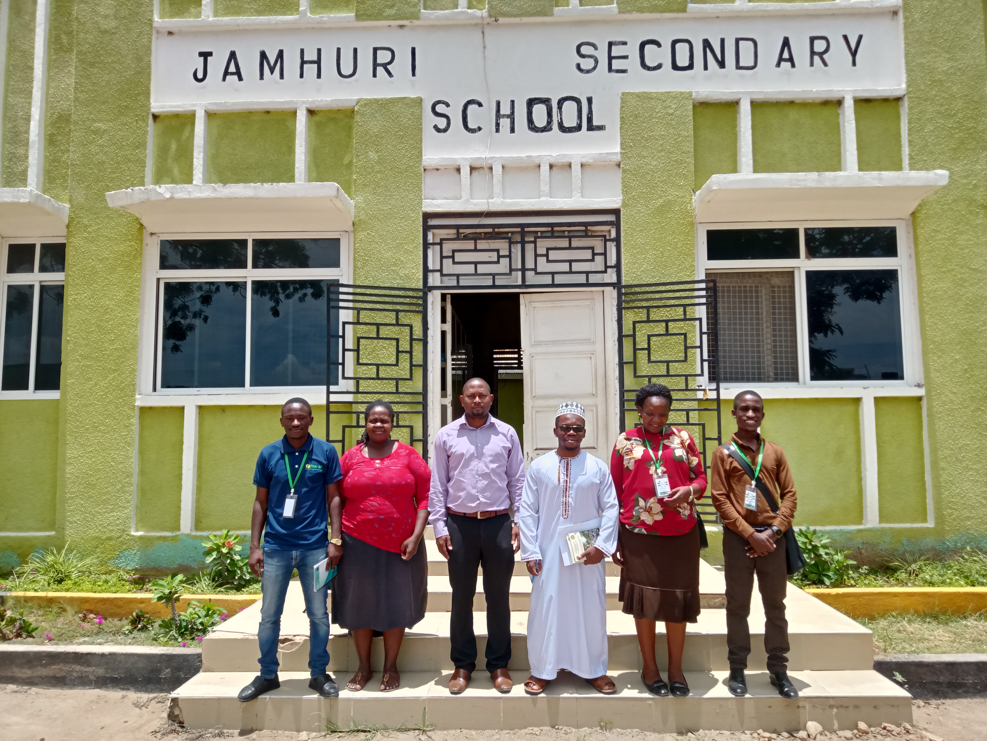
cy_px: 370
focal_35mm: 28
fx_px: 798
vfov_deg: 49.7
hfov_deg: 63.4
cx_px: 494
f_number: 2.2
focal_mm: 3.37
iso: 111
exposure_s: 1/1462
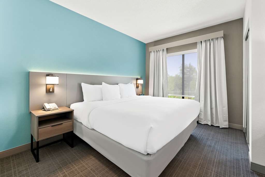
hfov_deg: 104.3
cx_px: 132
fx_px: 103
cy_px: 88
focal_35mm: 14
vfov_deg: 81.1
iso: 500
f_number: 8
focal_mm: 14
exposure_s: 1/3
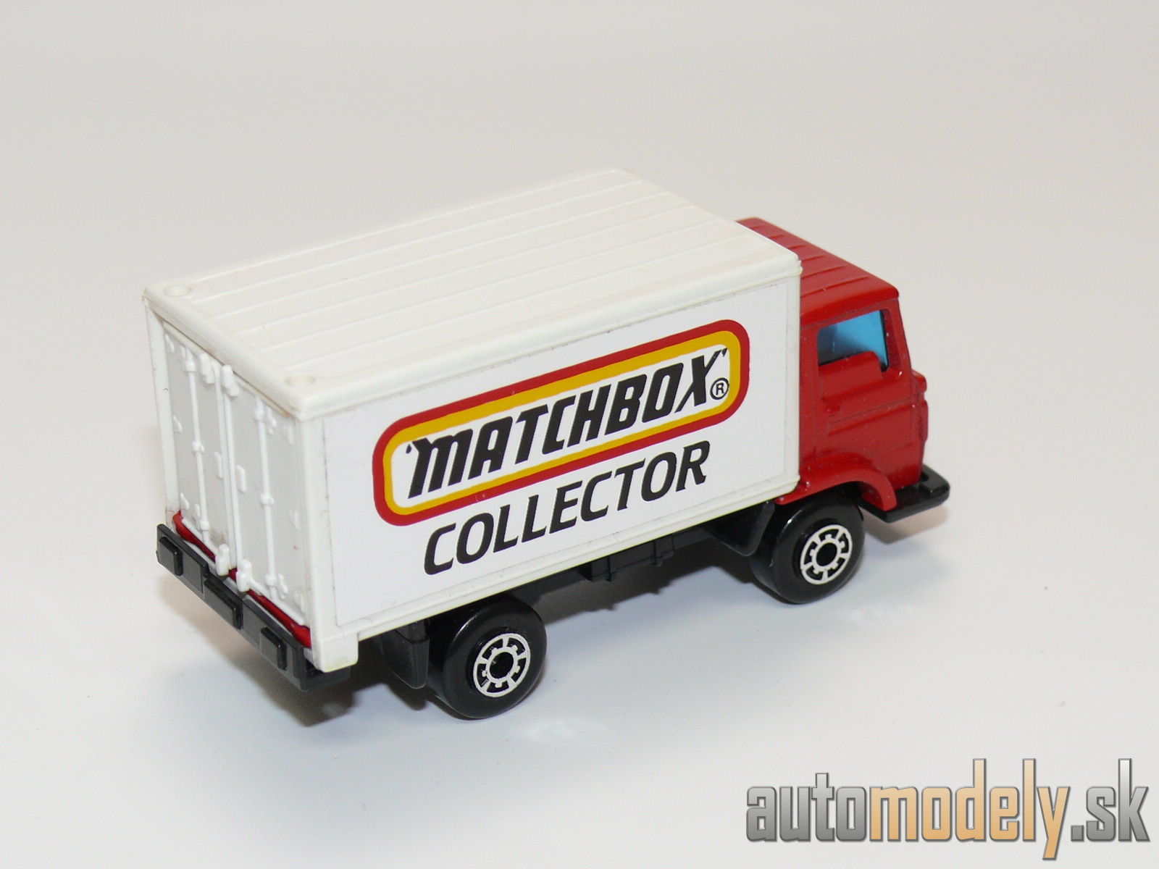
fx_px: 2745
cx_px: 580
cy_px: 434
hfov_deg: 23.8
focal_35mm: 82
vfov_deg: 18.0
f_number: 4
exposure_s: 1/30
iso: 100
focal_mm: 12
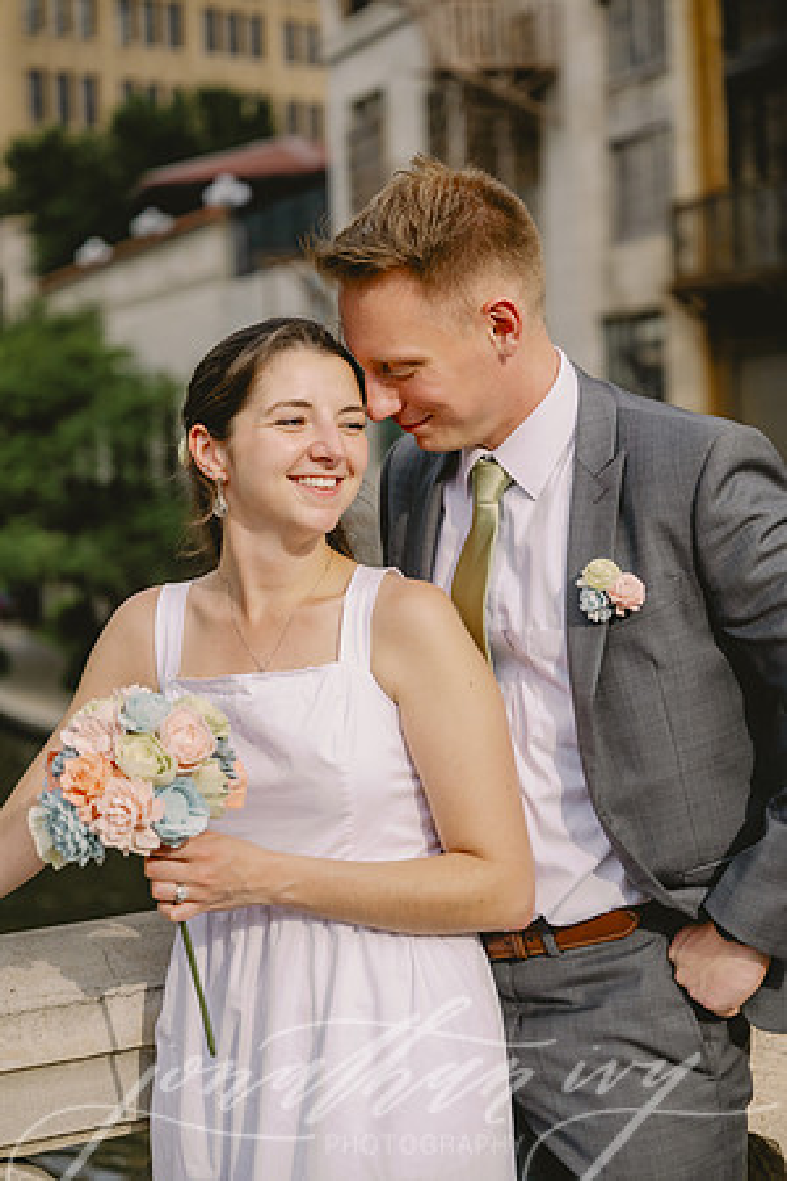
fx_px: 2295
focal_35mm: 70
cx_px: 394
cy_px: 590
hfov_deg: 19.5
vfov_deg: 28.8
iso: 400
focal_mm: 70
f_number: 3.2
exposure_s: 1/5000
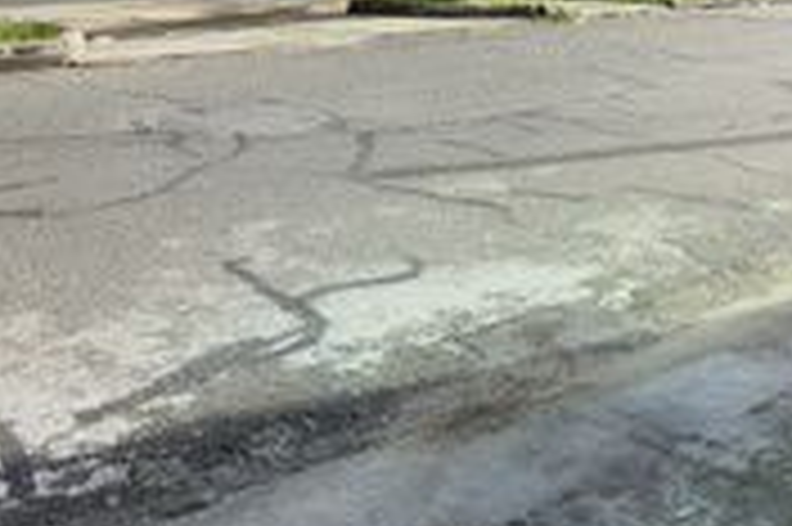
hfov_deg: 35.3
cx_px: 616
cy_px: -117
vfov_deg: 22.5
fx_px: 1209
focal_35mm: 55
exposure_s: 1/120
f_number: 2.2
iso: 50
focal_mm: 2.16
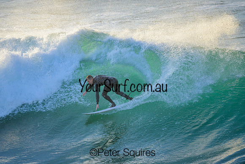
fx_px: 5445
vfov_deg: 1.7
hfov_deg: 2.6
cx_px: 122
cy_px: 82
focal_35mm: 800
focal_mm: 800
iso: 1250
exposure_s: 1/2000
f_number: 6.3
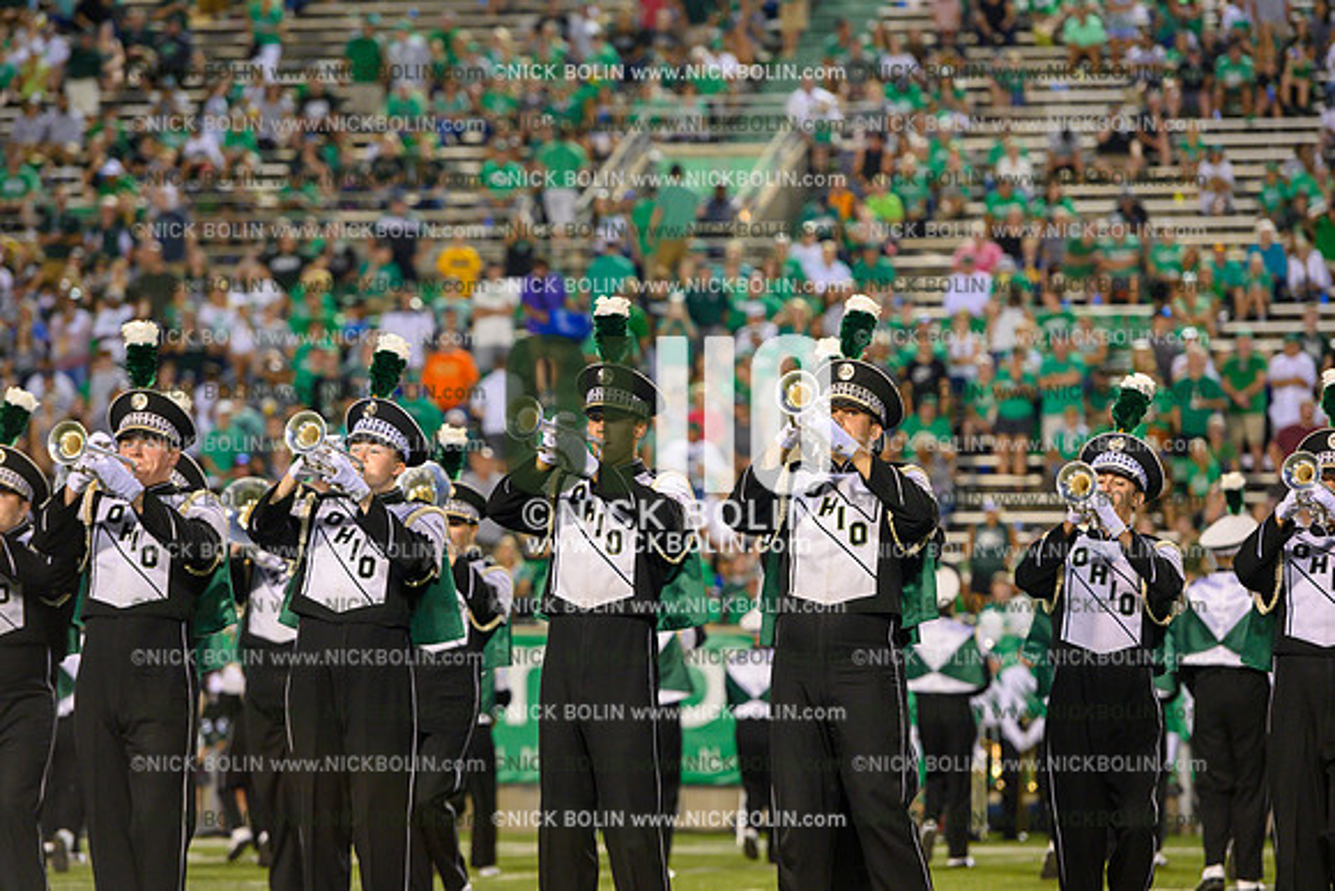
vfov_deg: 7.6
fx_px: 6676
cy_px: 446
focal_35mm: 180
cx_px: 668
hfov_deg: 11.4
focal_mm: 180
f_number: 4
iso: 2500
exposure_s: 1/250
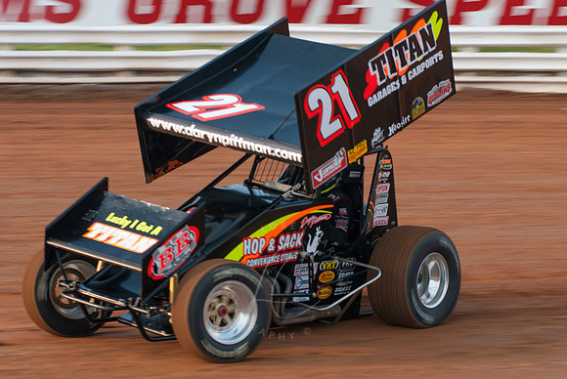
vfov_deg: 10.7
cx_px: 284
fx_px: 2034
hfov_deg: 15.9
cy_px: 190
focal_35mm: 129
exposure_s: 1/320
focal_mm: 86
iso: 250
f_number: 4
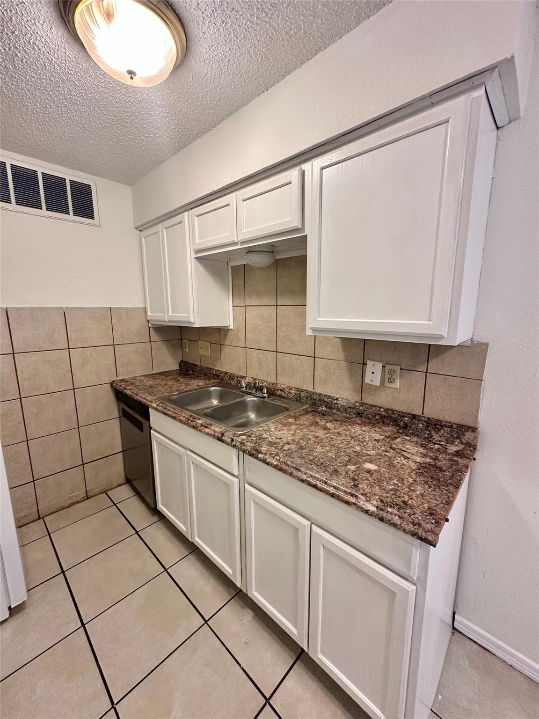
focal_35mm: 14
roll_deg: +0.2
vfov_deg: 102.1
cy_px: 360
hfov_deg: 85.7
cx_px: 270
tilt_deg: -9.4
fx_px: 291
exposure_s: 1/60
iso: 200
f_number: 2.2
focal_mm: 2.22
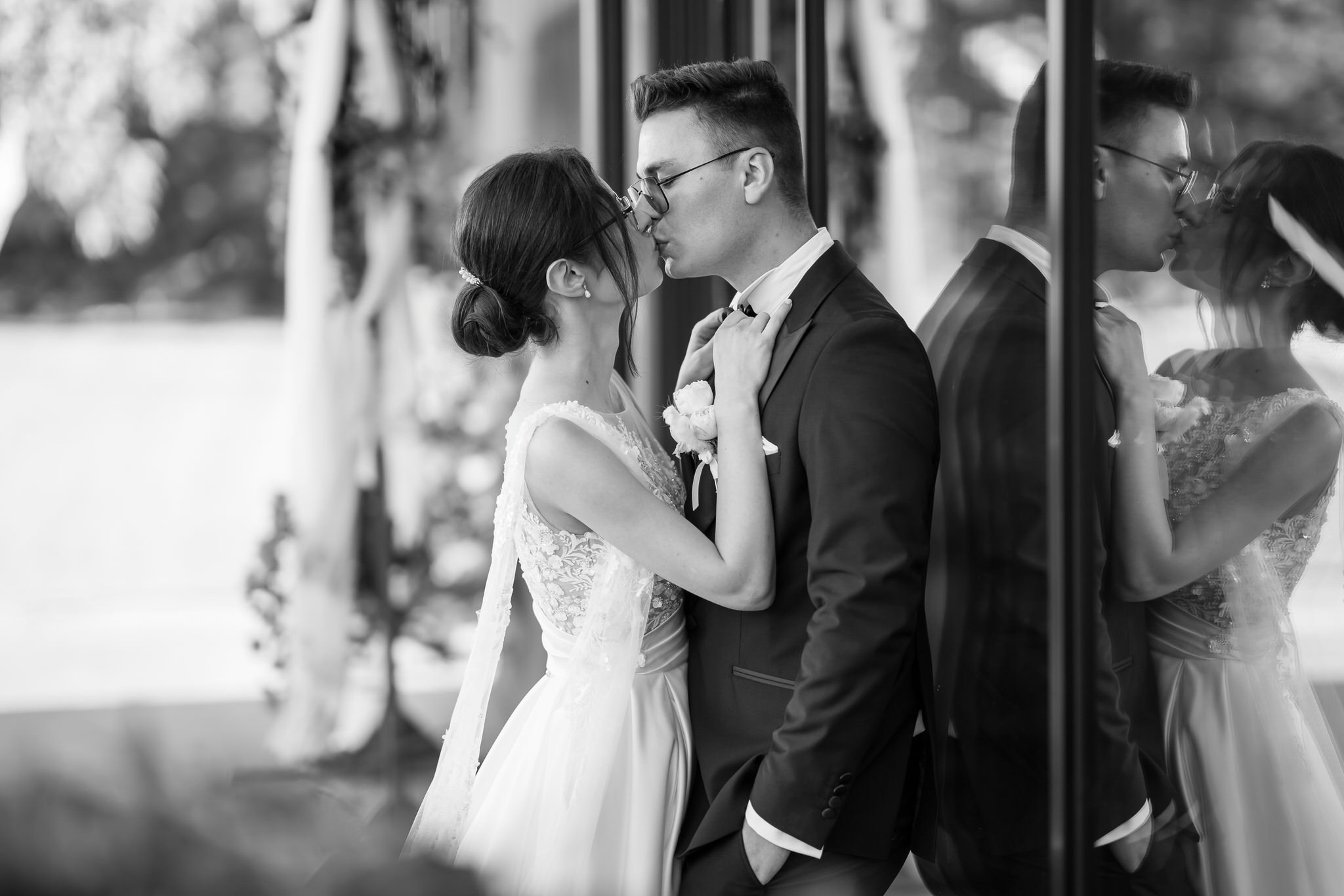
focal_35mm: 85
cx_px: 672
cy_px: 448
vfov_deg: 16.1
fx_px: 3173
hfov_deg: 23.9
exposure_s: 1/640
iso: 200
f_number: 1.4
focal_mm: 85
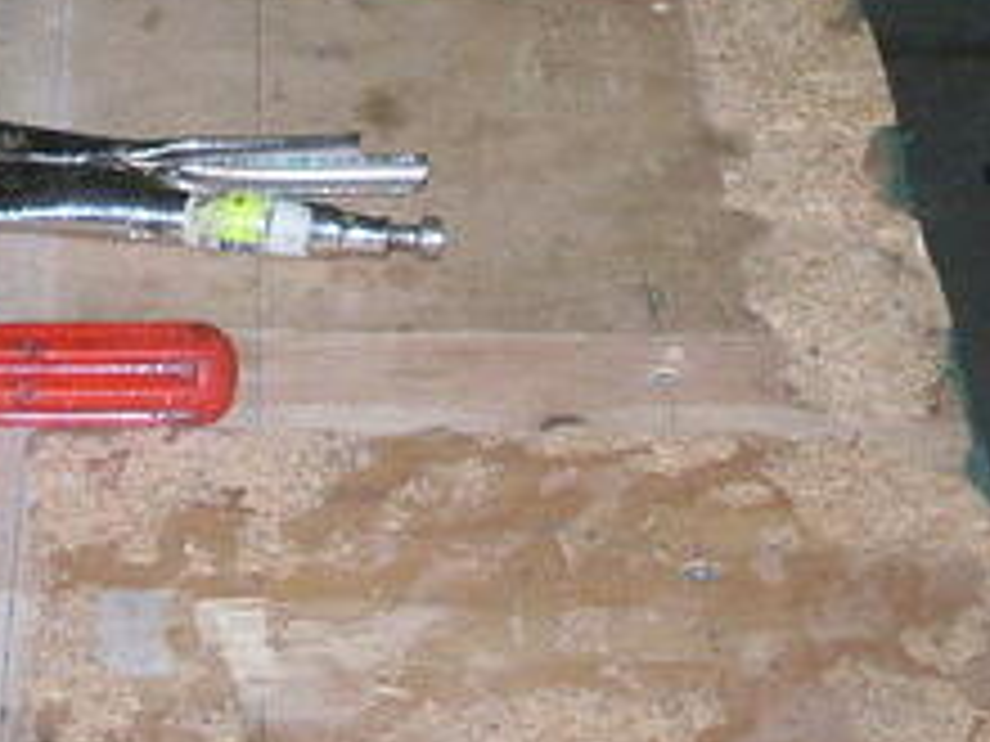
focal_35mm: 138
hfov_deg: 14.3
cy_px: -373
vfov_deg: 10.4
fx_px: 3947
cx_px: 288
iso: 100
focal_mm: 6.3
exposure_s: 1/45
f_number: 2.8
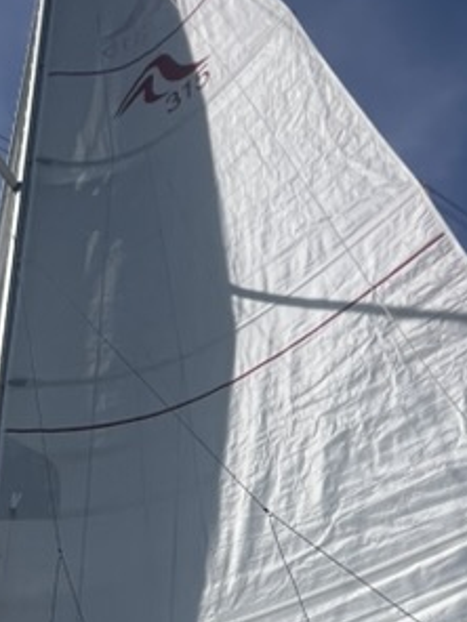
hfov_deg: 31.8
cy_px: 784
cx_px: 143
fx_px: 809
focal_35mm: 45
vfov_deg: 32.8
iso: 32
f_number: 1.8
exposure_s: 1/3425
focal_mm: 1.57
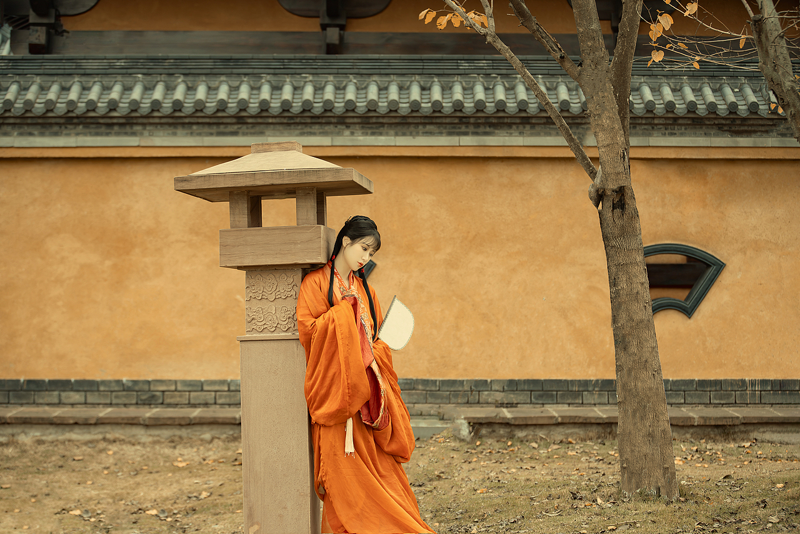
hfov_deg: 28.8
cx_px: 400
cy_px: 267
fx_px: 1556
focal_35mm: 70
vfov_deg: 19.5
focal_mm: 70
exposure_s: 1/400
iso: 200
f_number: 2.8
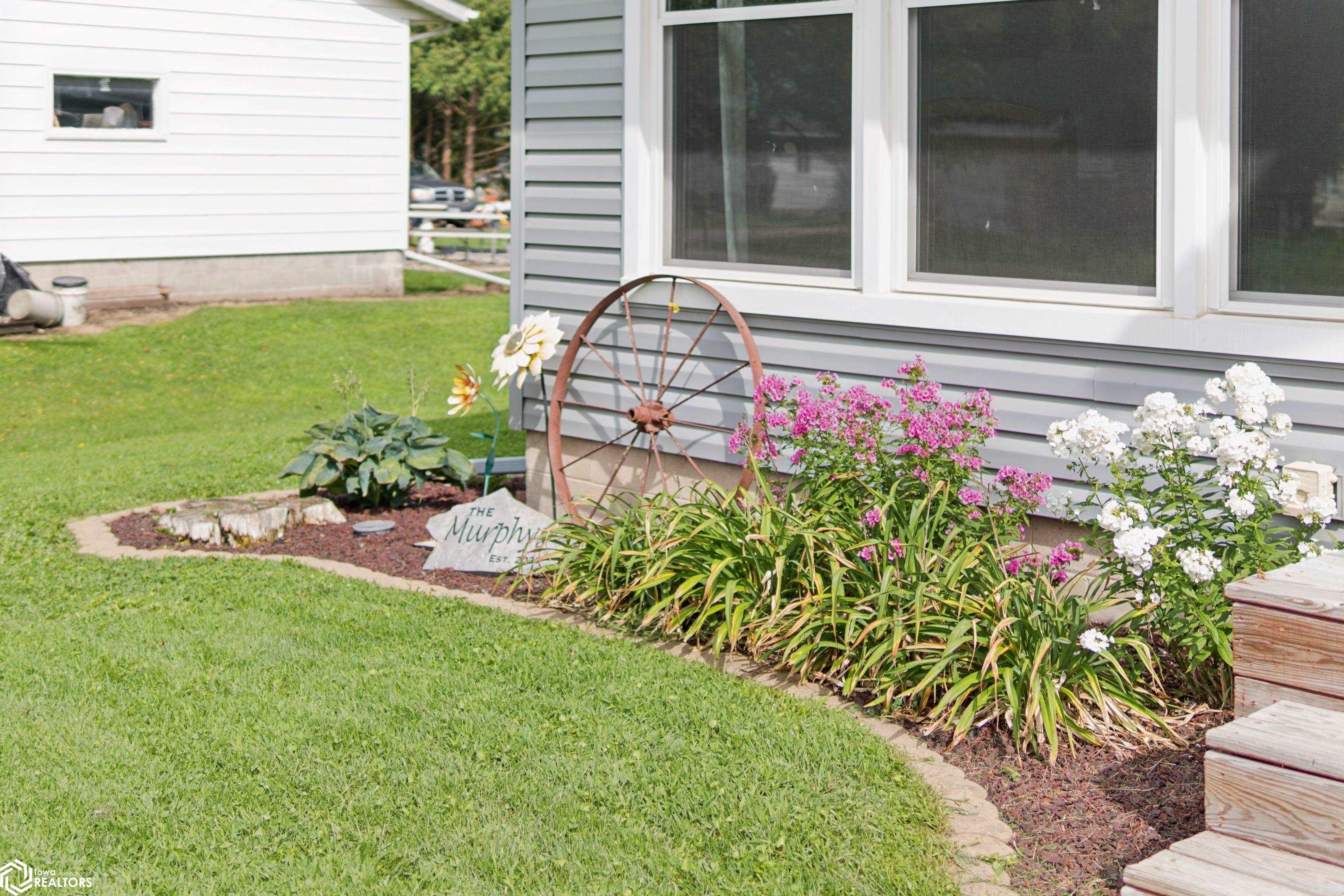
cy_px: 448
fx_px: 1680
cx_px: 672
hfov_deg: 43.6
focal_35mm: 45
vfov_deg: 29.9
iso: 200
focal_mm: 30
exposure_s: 1/4000
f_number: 1.4
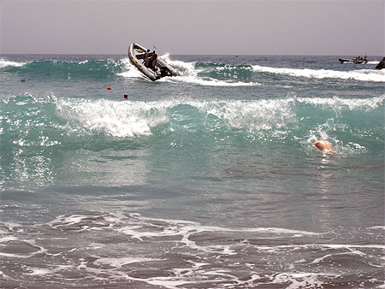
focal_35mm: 114
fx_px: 1269
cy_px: 144
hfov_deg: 17.3
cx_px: 192
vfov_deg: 13.0
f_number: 7.4
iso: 80
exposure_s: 1/500
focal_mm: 23.7
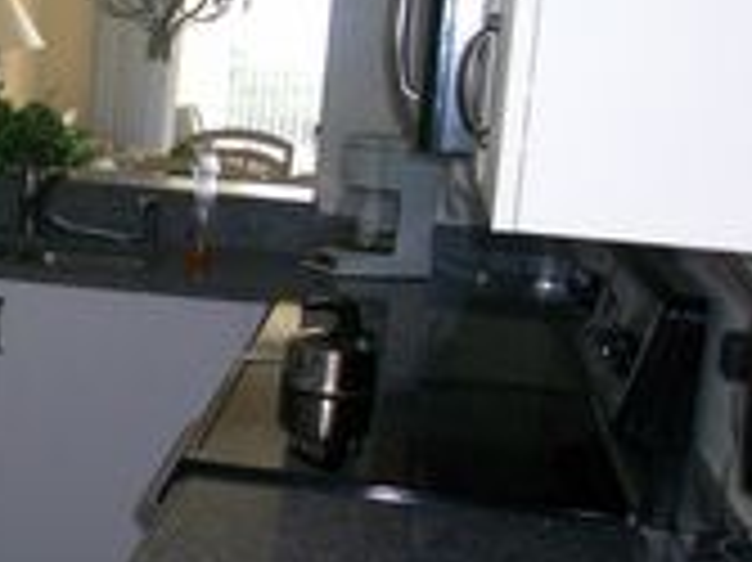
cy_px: 297
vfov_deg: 19.6
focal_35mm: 75
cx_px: 5
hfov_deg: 24.8
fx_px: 1628
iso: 160
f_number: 2.8
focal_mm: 5.7
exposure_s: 1/60
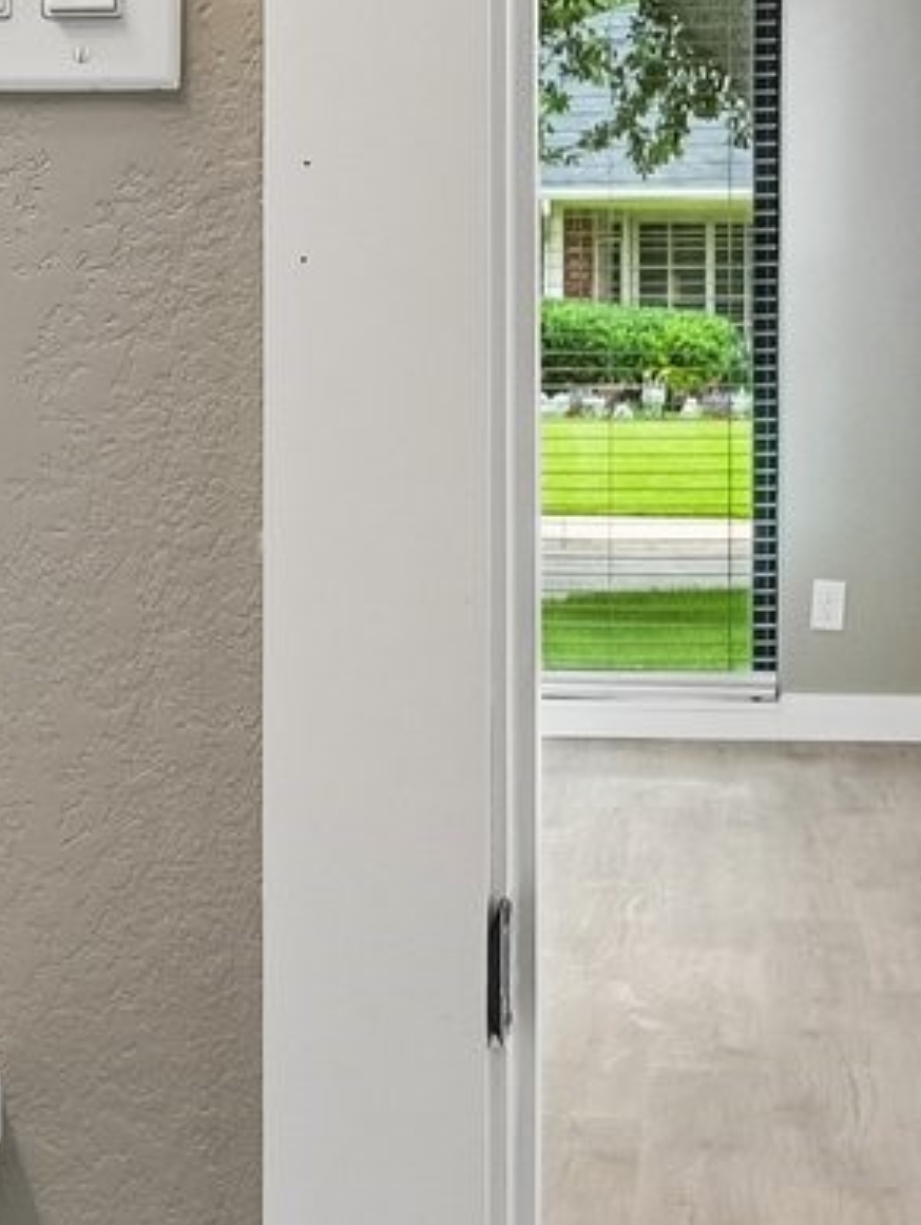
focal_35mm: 122
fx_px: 4321
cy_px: 309
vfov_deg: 16.1
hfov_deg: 11.8
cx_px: -294
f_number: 8
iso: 400
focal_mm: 24
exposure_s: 1/15
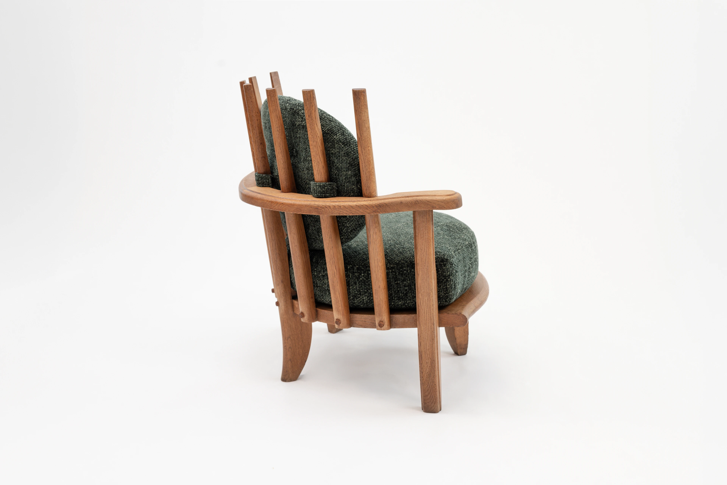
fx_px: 1010
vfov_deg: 27.0
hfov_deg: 39.6
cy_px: 242
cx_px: 364
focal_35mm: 50
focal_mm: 50
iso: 250
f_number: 9
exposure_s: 1/50
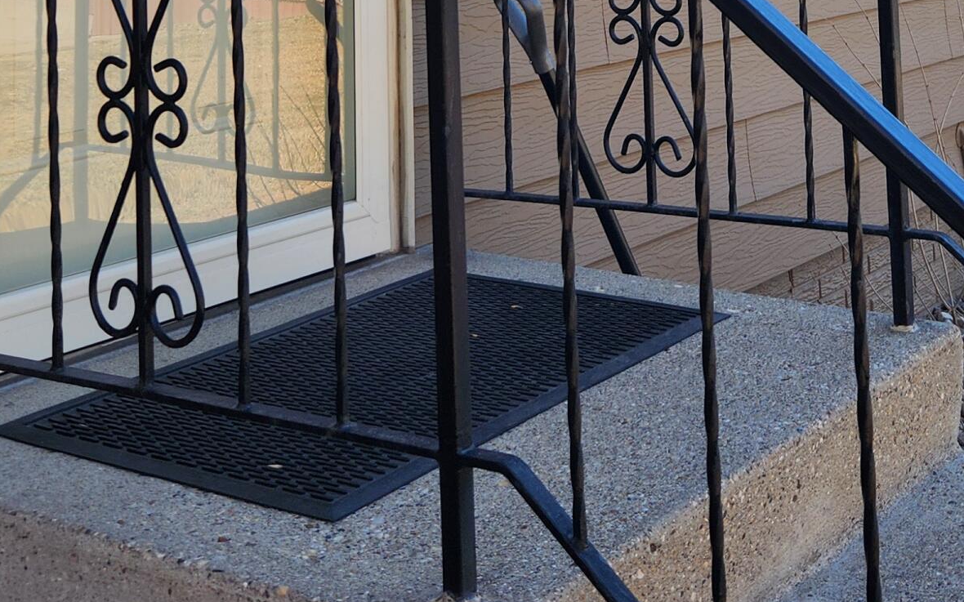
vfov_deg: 18.9
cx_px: 661
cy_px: -248
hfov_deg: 32.6
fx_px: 1629
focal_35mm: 62
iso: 20
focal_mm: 5.4
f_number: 1.8
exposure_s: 1/648
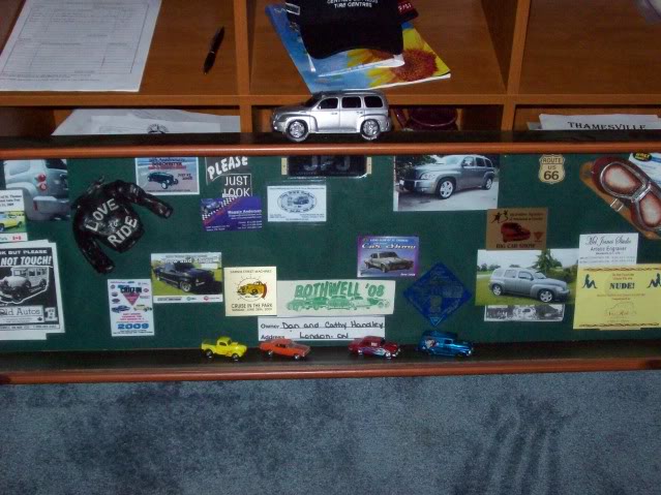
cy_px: 248
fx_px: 1069
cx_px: 330
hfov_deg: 34.4
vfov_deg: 26.1
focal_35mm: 56
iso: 400
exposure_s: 1/169
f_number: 3.4
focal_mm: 9.4
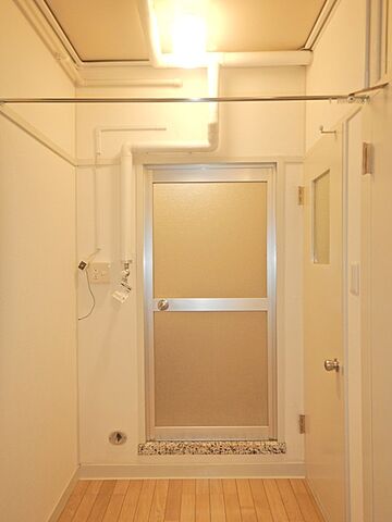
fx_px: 362
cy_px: 261
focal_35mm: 24
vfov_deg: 71.6
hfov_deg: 56.8
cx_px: 196
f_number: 2.8
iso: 200
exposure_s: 1/30
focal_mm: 4.3
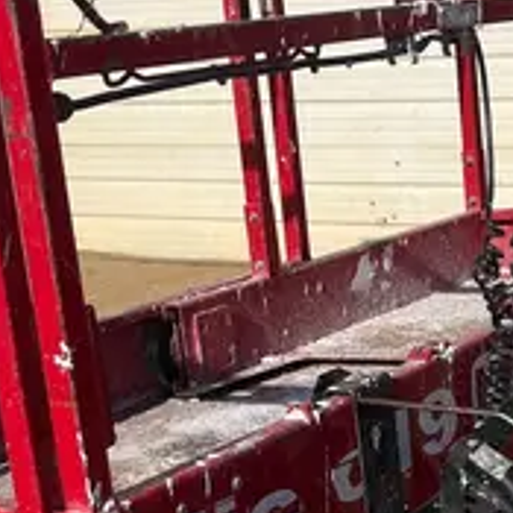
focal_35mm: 96
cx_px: 437
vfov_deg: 17.9
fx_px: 1610
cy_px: 438
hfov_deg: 17.9
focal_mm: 5.1
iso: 50
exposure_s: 1/7353
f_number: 1.6
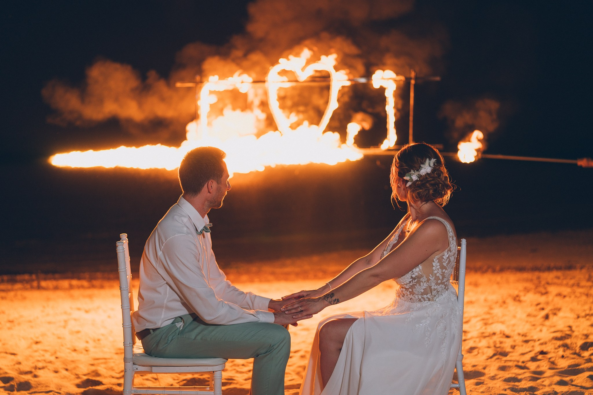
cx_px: 296
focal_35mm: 50
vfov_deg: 27.0
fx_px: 823
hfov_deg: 39.6
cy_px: 198
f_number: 1.4
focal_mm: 50
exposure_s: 1/100
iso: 125
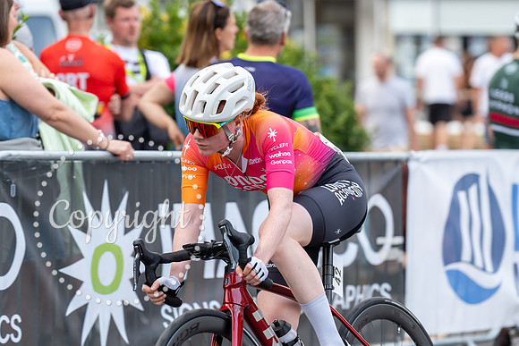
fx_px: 3088
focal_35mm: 214
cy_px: 134
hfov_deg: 9.6
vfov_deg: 6.4
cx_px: 318
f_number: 3.5
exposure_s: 1/1000
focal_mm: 175
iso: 500
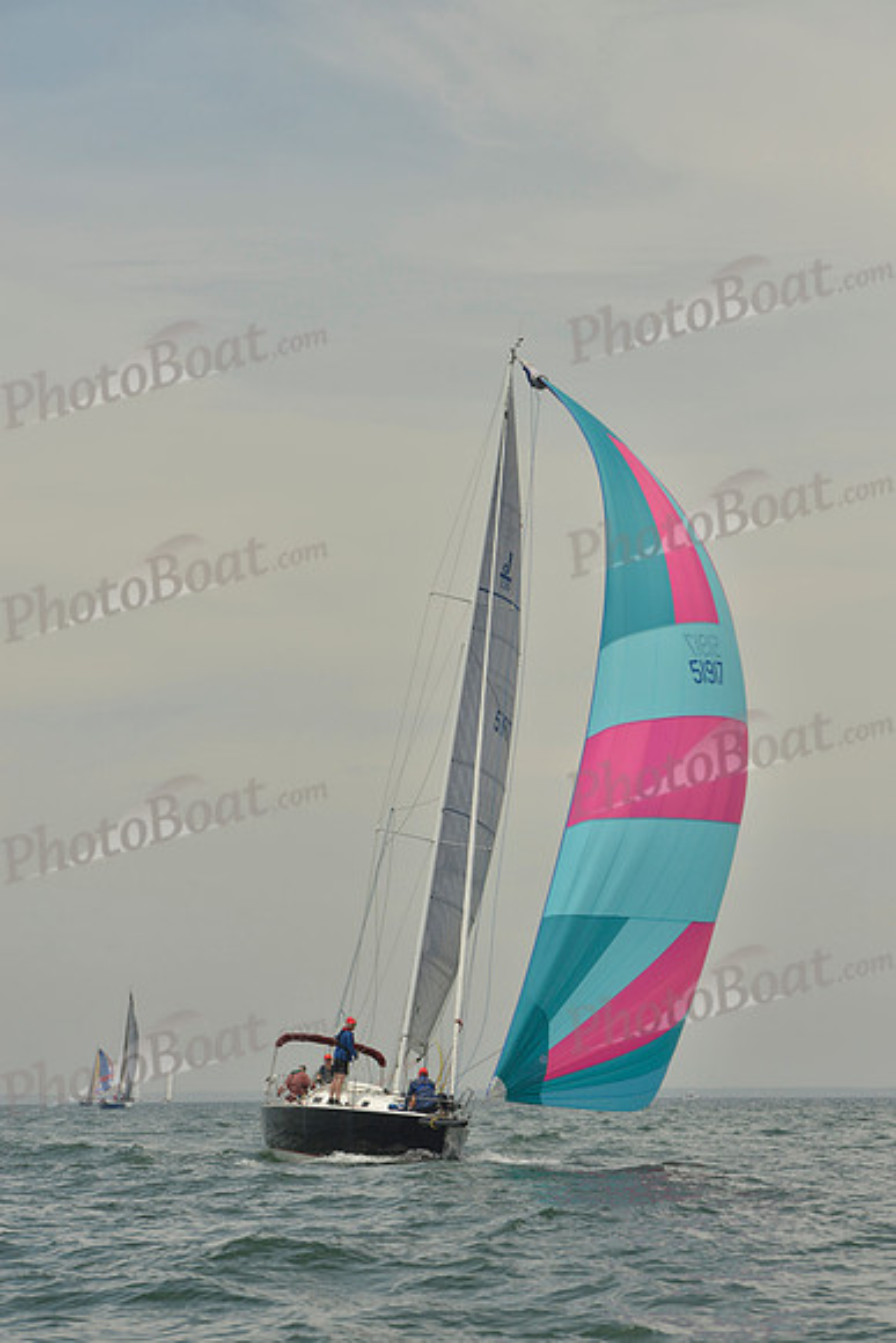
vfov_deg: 20.8
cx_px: 448
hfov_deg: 14.0
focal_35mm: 98
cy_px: 672
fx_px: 3656
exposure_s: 1/1250
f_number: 9
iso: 280
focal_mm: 98
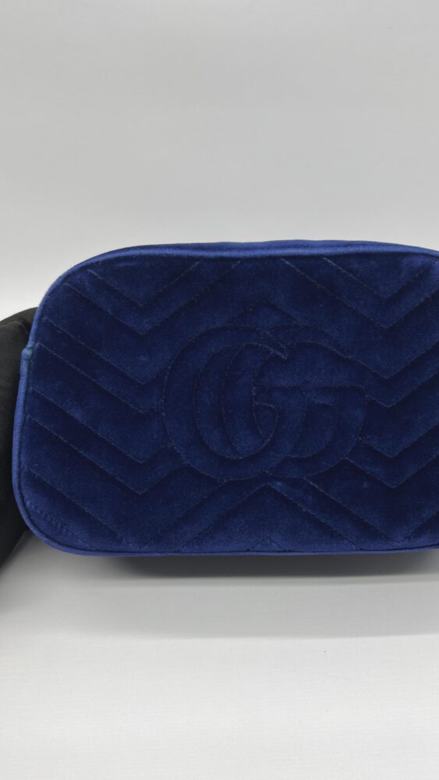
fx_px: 600
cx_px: 268
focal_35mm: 29
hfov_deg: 40.0
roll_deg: +3.9
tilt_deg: -39.3
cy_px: 398
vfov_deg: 66.0
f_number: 1.5
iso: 40
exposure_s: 1/169
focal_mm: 5.7
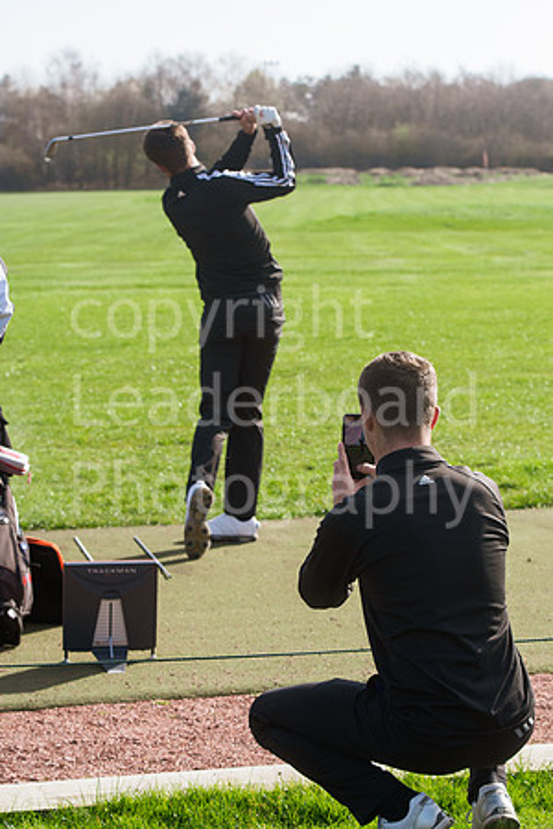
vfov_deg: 19.5
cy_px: 414
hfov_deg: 13.0
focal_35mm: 105
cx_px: 276
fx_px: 2419
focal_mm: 70
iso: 400
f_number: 6.3
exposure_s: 1/800
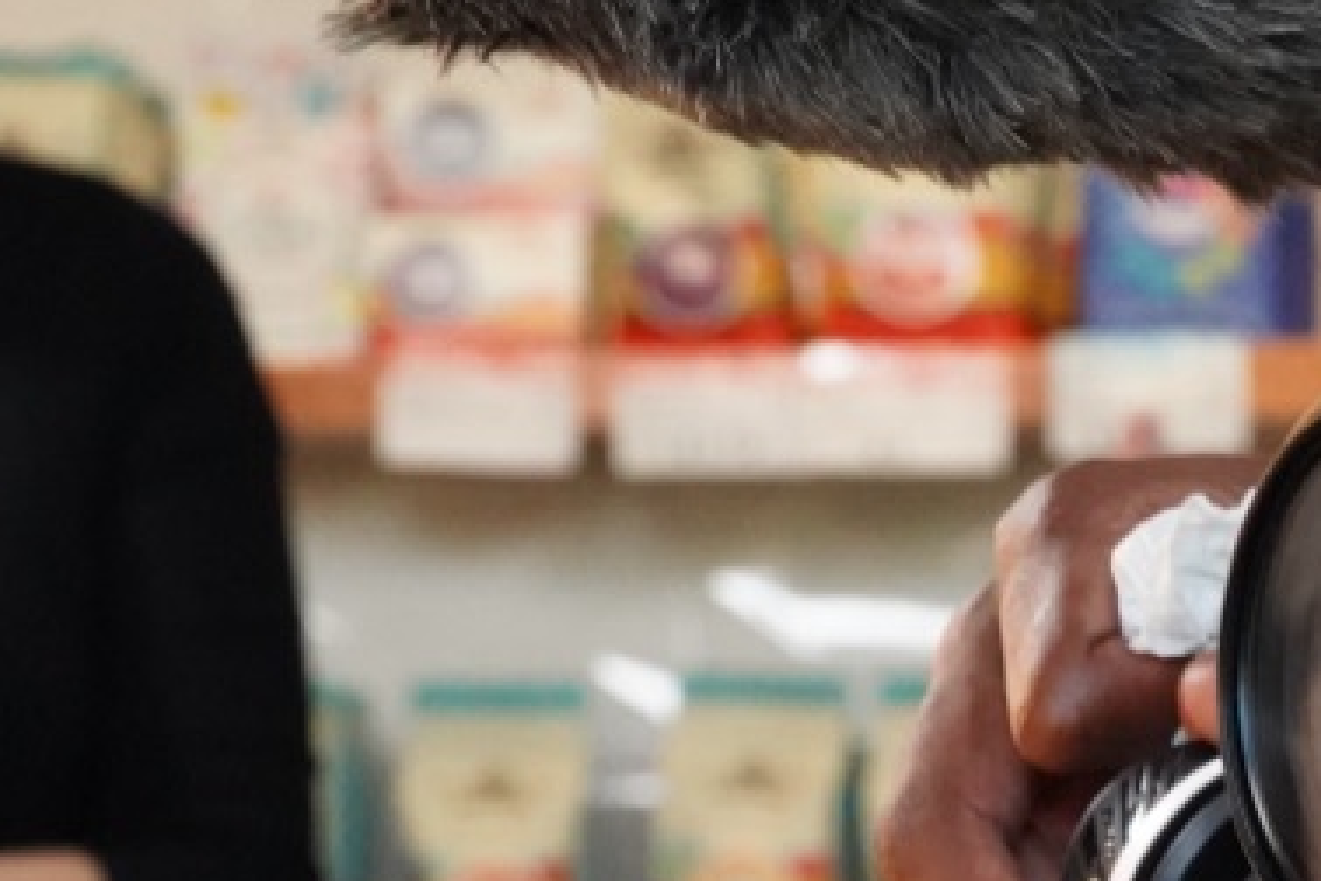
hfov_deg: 7.8
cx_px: 2139
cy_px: 1274
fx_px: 9503
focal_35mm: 259
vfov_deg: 5.3
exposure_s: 1/200
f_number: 10
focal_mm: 70
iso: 10000
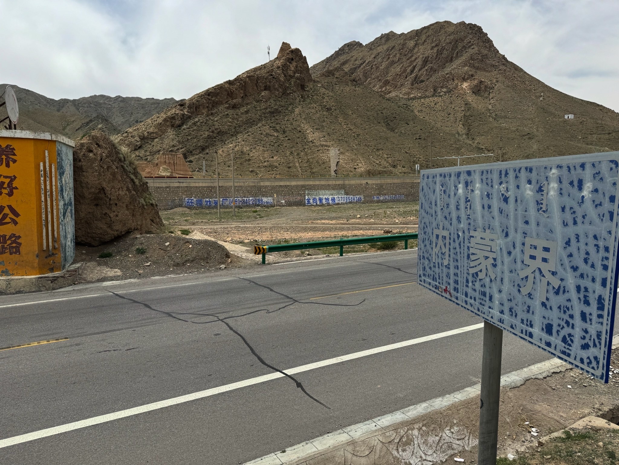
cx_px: 310
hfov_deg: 71.6
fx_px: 429
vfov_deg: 56.9
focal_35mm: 24
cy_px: 232
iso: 80
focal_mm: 6.76
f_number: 1.78
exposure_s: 1/5348
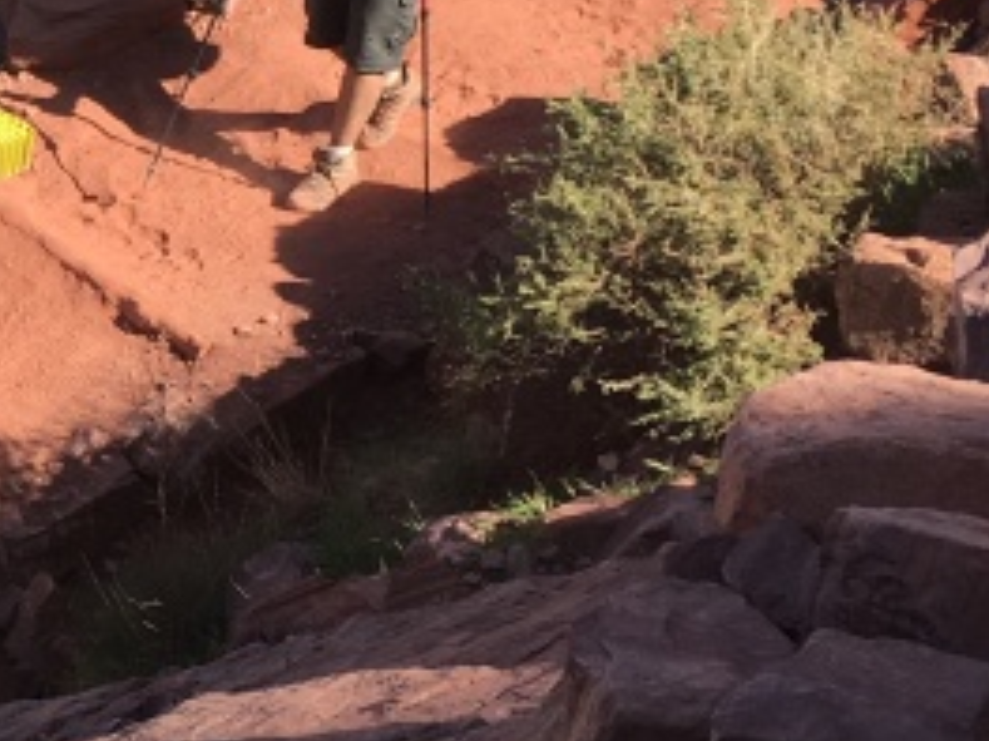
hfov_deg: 15.9
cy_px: 278
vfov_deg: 13.1
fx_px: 3227
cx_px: -508
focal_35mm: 113
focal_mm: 4.15
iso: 25
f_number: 2.2
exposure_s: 1/718
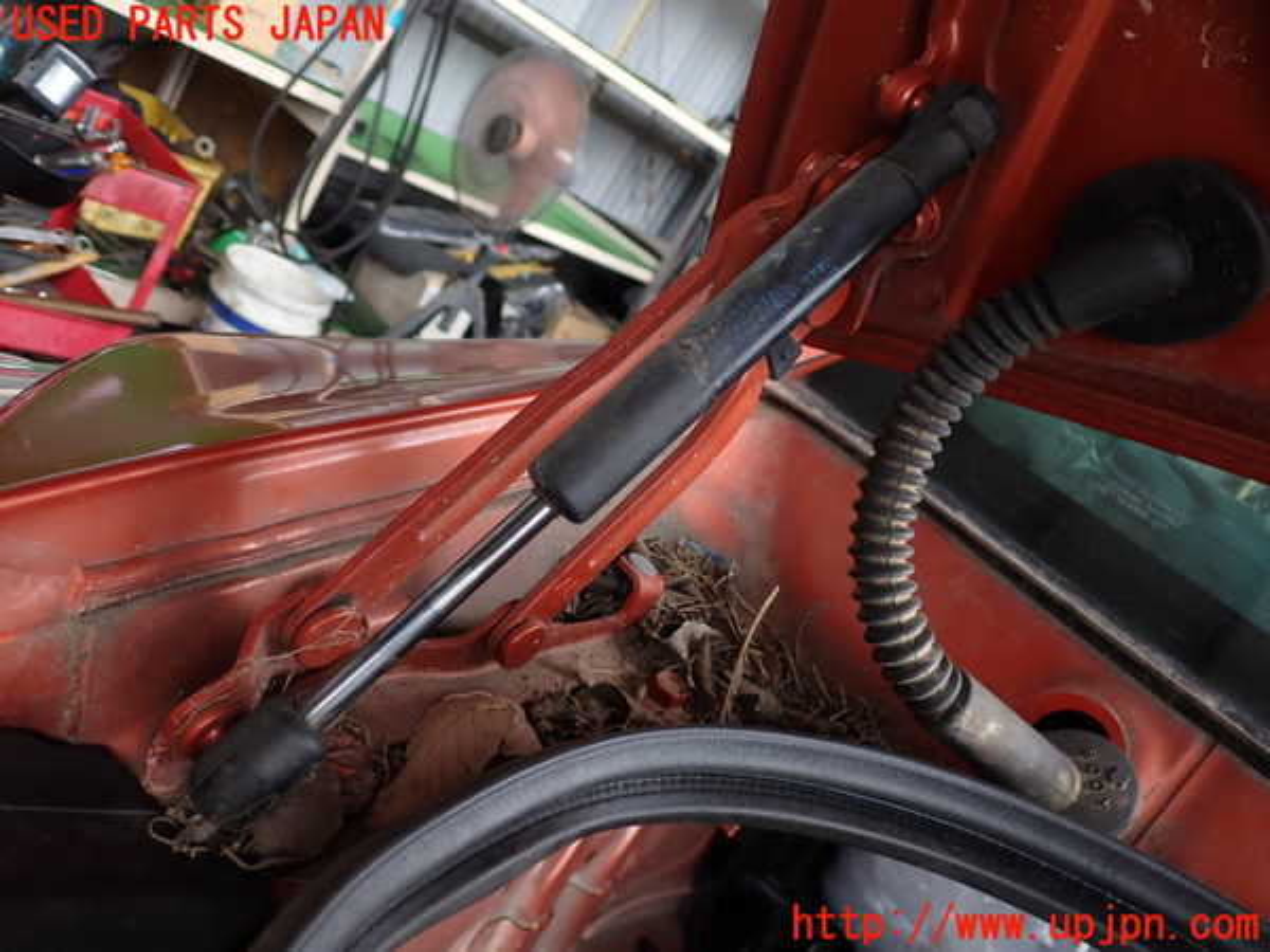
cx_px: 635
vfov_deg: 46.8
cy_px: 476
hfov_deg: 60.0
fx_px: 1101
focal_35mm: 30
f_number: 2.3
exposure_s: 1/80
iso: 100
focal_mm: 5.4
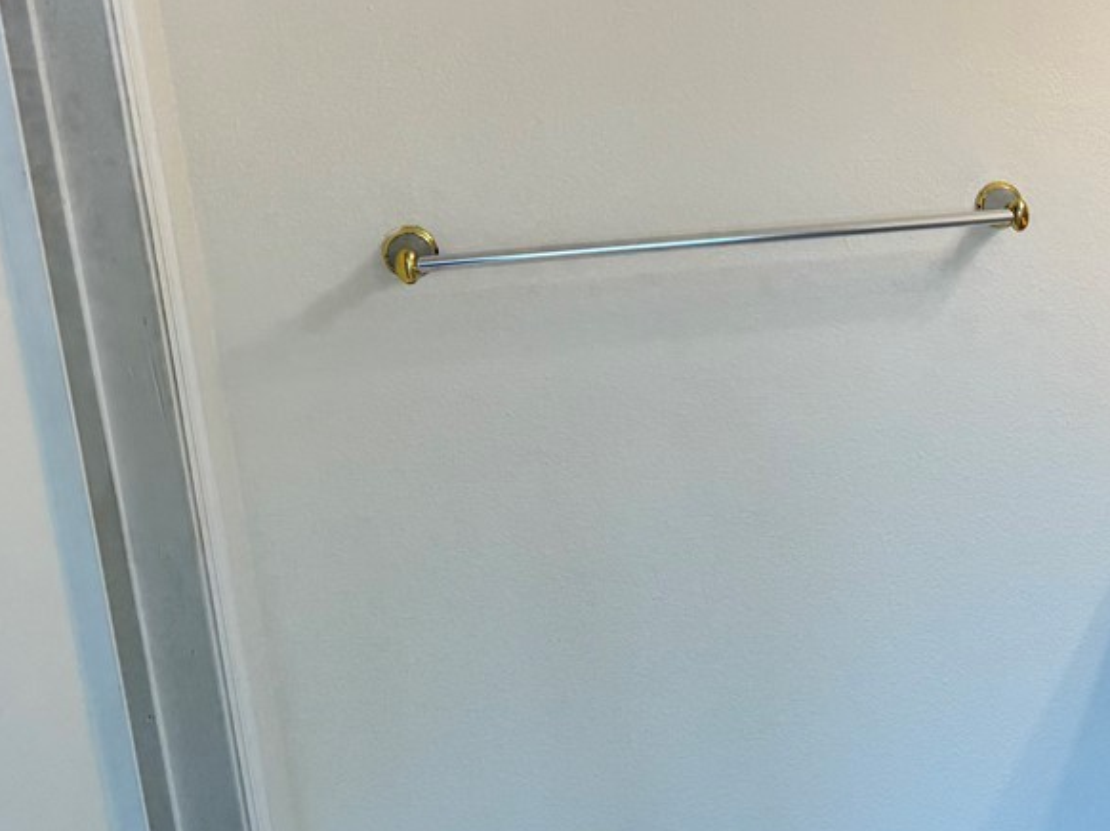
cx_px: 1339
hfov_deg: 26.2
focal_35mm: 66
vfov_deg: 22.2
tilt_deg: -16.4
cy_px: 497
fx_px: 2115
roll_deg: +1.1
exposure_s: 1/120
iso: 80
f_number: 1.78
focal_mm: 6.76
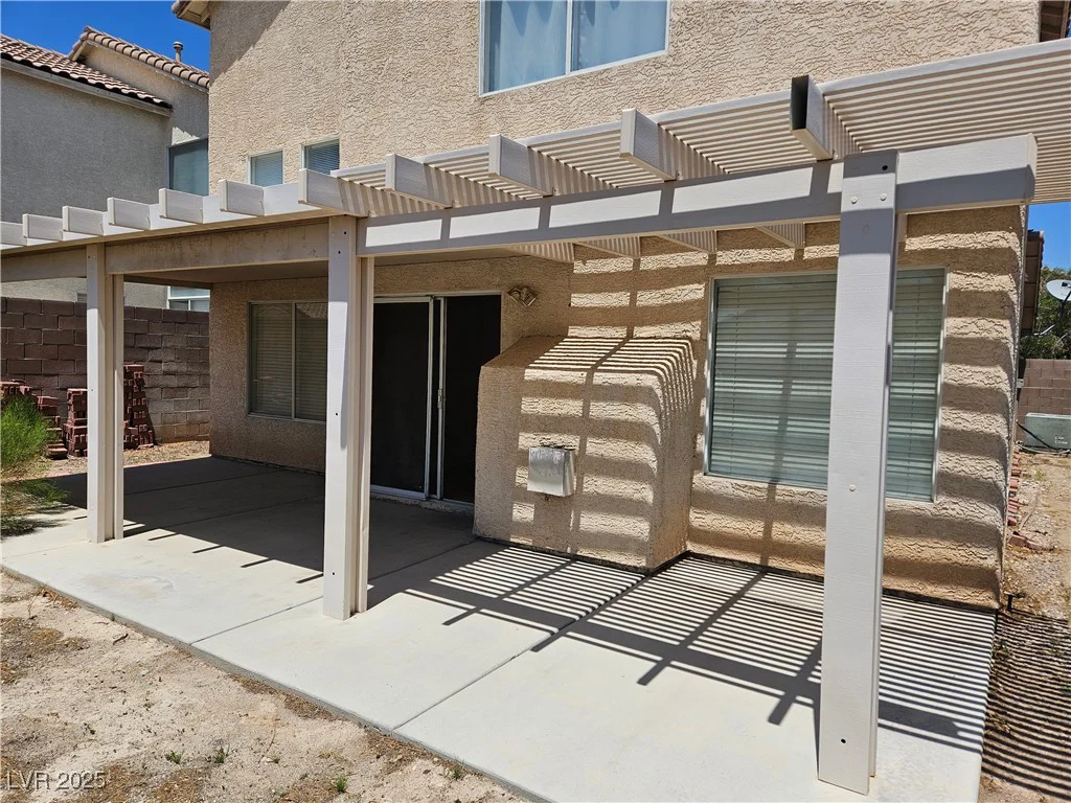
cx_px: 536
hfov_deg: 73.9
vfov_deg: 58.9
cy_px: 402
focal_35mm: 23
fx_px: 712
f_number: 1.8
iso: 25
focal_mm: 5.4
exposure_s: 1/3273
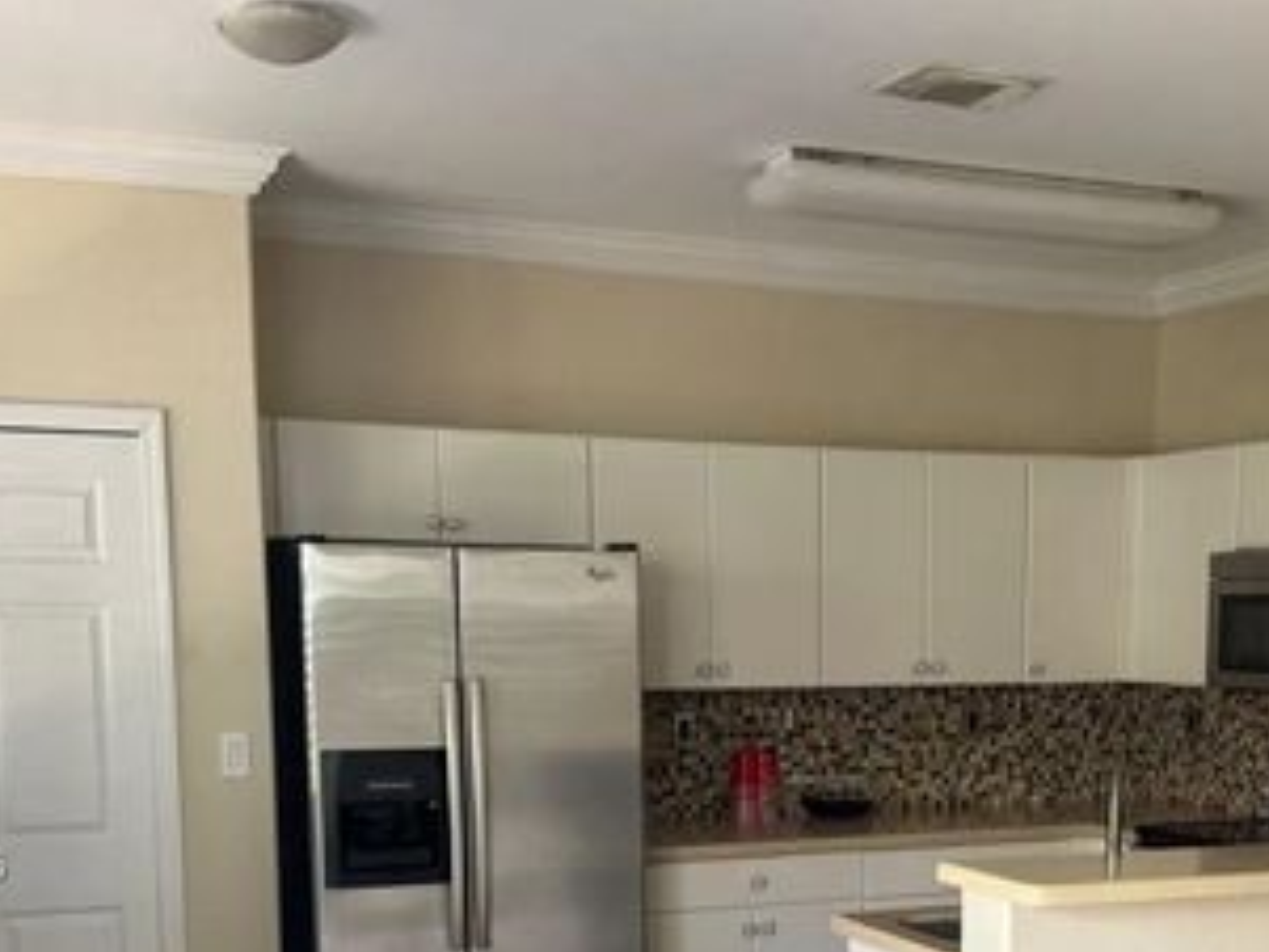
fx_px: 1870
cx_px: 831
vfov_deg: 27.5
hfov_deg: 37.1
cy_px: 868
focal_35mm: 51
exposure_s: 1/121
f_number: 1.78
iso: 125
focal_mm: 6.76
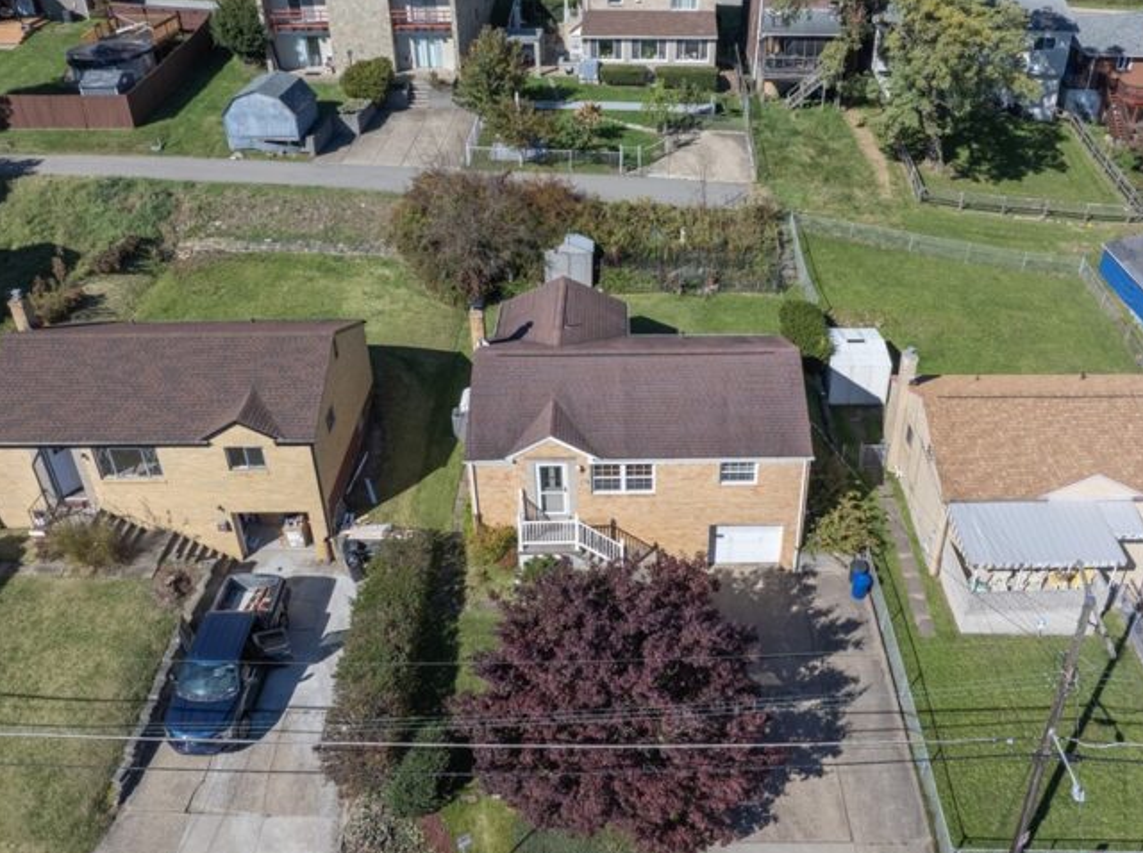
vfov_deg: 46.7
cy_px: 414
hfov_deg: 59.8
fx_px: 989
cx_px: 650
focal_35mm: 30
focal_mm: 12.29
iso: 400
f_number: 5
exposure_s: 1/240
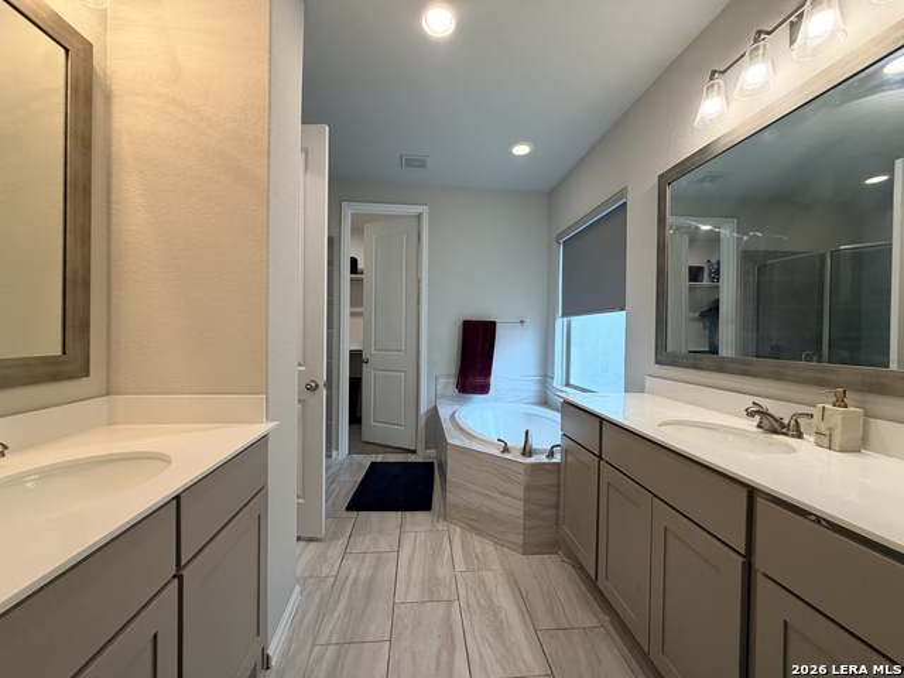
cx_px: 452
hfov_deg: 102.1
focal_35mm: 14
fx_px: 366
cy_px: 339
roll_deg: -1.1
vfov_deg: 85.7
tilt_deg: -0.6
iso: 200
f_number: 2.2
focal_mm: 2.22
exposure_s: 1/120
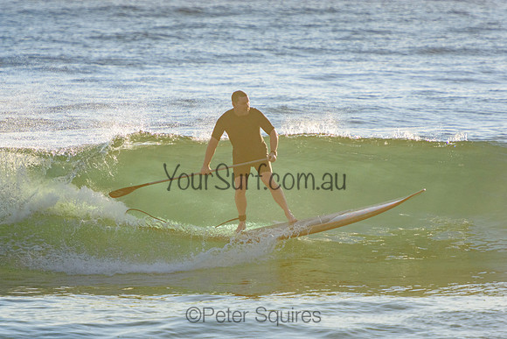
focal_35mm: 480
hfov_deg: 4.3
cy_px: 170
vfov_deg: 2.9
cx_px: 254
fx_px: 6761
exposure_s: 1/2500
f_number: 5.6
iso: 560
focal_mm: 320
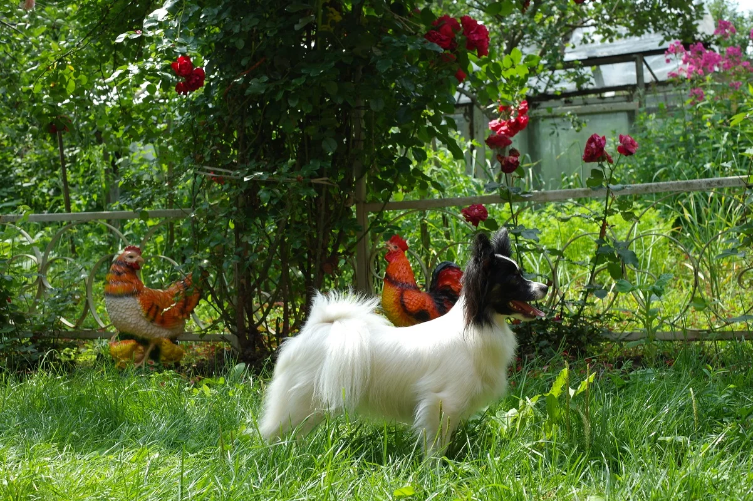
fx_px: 962
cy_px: 250
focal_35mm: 46
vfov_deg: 29.2
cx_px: 376
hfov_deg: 42.8
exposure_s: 1/125
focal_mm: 30
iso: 100
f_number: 6.7
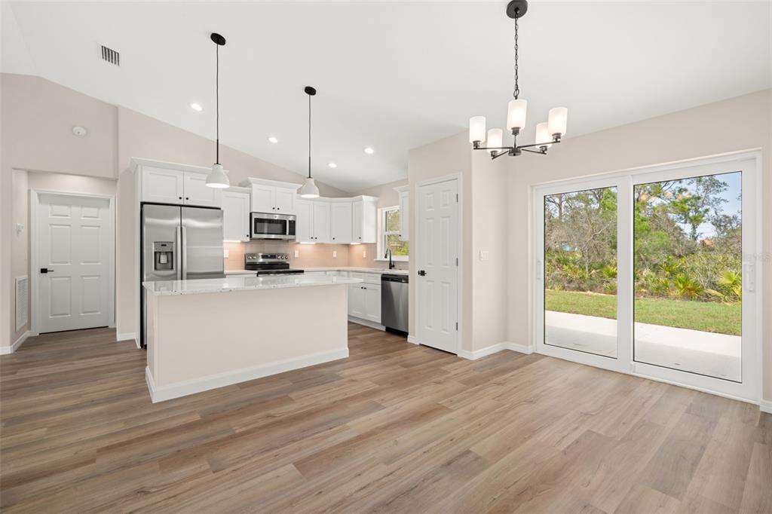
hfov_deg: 100.4
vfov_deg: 77.3
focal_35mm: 15
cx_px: 386
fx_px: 322
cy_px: 257
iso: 400
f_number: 11
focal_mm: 15
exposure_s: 1/13
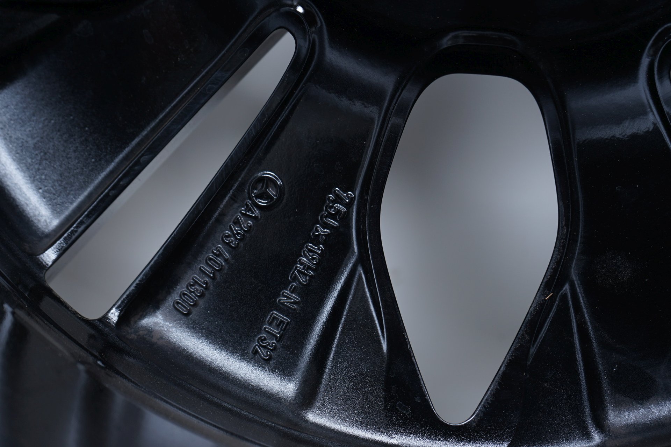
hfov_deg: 33.4
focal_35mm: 60
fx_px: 1117
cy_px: 224
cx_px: 336
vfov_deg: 22.6
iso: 250
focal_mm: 60
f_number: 7.1
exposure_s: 1/100
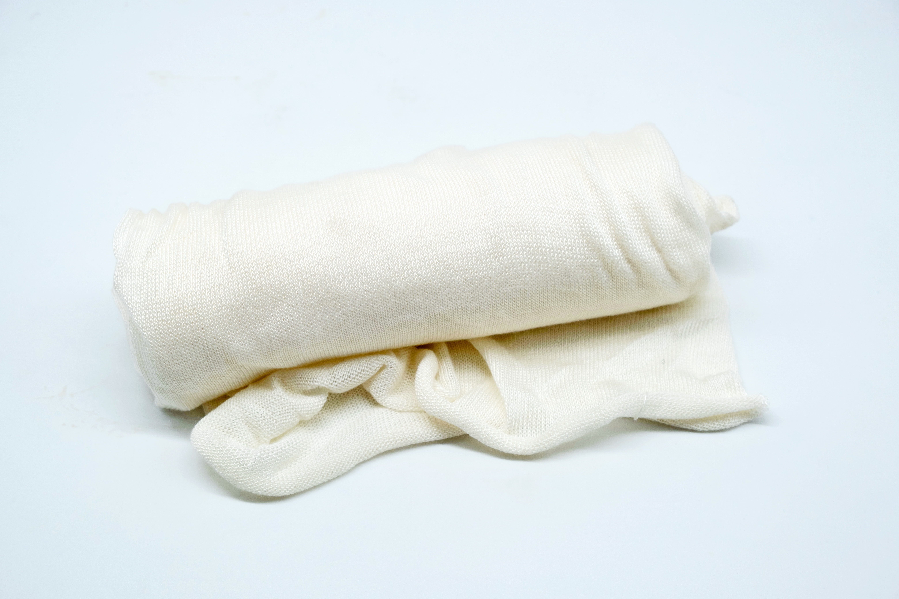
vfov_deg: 28.6
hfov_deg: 41.9
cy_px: 300
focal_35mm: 47
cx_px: 450
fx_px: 1174
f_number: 5.6
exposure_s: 1/70
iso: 160
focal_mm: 31.5
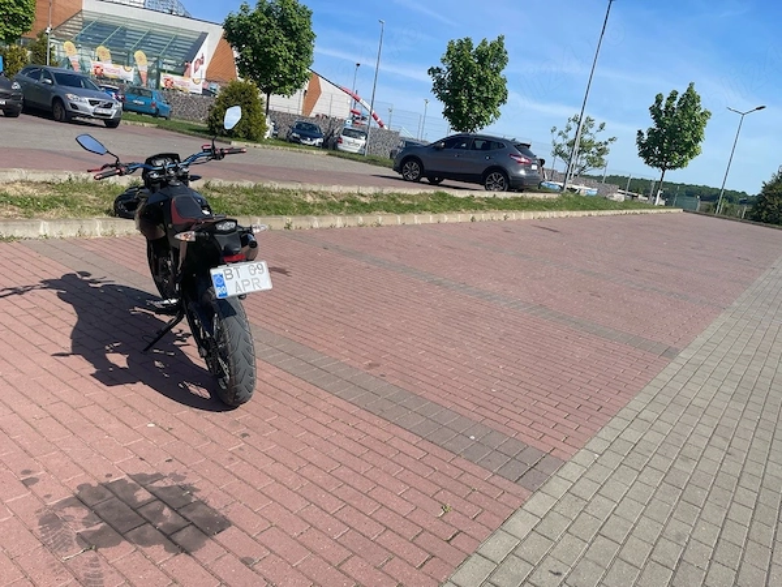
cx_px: 391
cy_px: 294
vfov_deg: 54.9
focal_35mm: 25
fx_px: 565
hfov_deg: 69.4
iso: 32
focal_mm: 5.1
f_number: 1.6
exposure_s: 1/3448
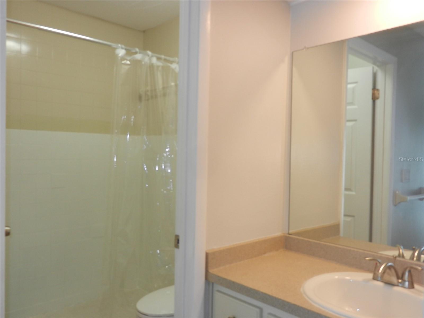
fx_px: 355
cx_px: 212
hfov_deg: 61.7
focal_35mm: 29
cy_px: 159
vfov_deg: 48.2
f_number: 3.6
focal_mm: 5.1
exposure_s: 1/30
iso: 180
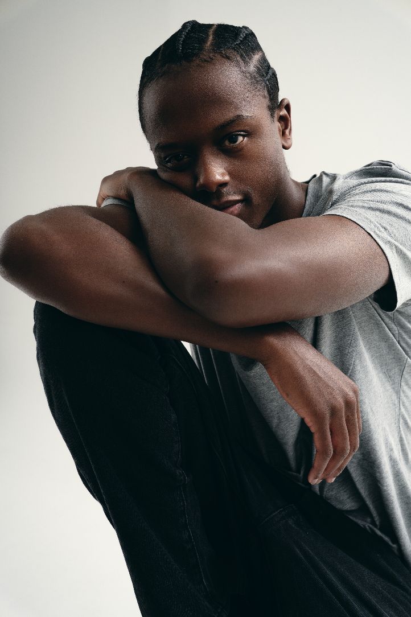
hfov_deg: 27.0
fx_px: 857
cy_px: 308
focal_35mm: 50
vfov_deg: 39.6
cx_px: 206
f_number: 9
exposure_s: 1/125
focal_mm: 50
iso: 100
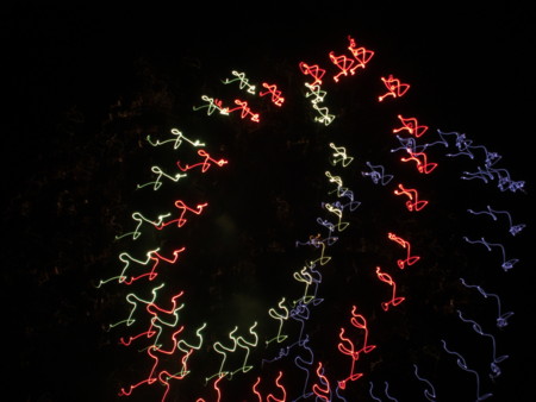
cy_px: 201
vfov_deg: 13.0
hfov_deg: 17.3
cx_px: 268
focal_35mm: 114
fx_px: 1766
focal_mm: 23.7
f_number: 5.1
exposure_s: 2
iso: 80
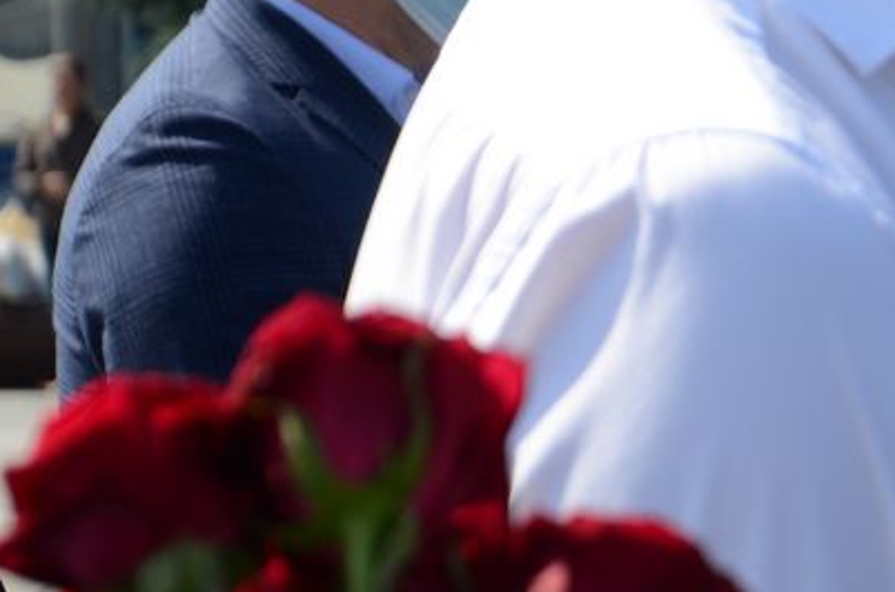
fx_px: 9078
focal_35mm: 366
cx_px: 1432
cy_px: 170
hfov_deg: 5.6
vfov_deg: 3.7
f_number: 6.3
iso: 200
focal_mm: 70
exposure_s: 1/640
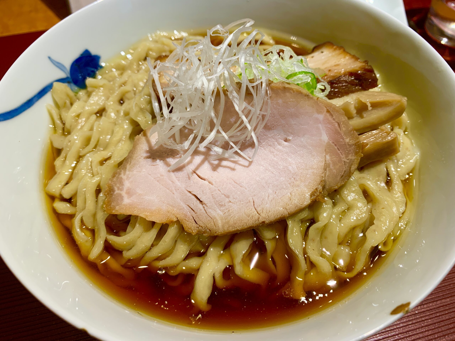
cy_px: 170
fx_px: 342
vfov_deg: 53.1
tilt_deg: -55.8
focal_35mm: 26
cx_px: 228
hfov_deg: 67.3
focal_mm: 4.25
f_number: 1.8
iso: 50
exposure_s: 1/50
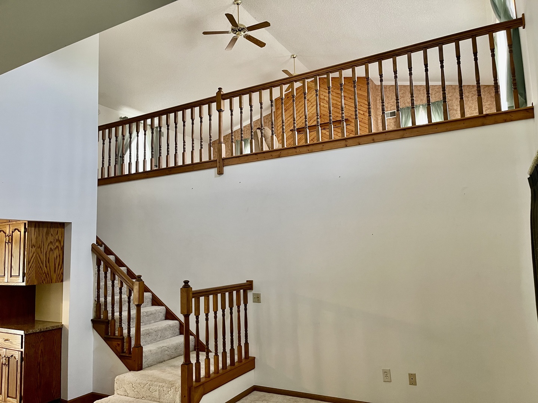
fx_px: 404
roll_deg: +1.9
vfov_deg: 53.1
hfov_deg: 67.3
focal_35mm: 26
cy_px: 202
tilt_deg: +6.0
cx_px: 269
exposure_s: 1/60
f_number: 1.6
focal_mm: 5.1
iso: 250
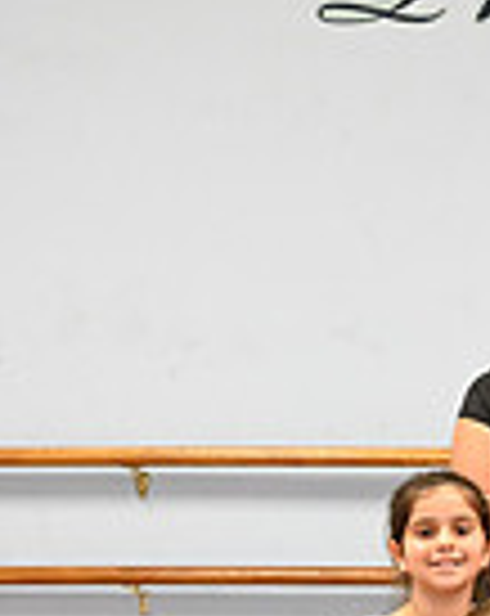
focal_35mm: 179
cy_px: 495
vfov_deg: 10.8
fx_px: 3256
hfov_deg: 8.1
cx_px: 1047
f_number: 6.3
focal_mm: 45
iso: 4000
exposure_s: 1/80
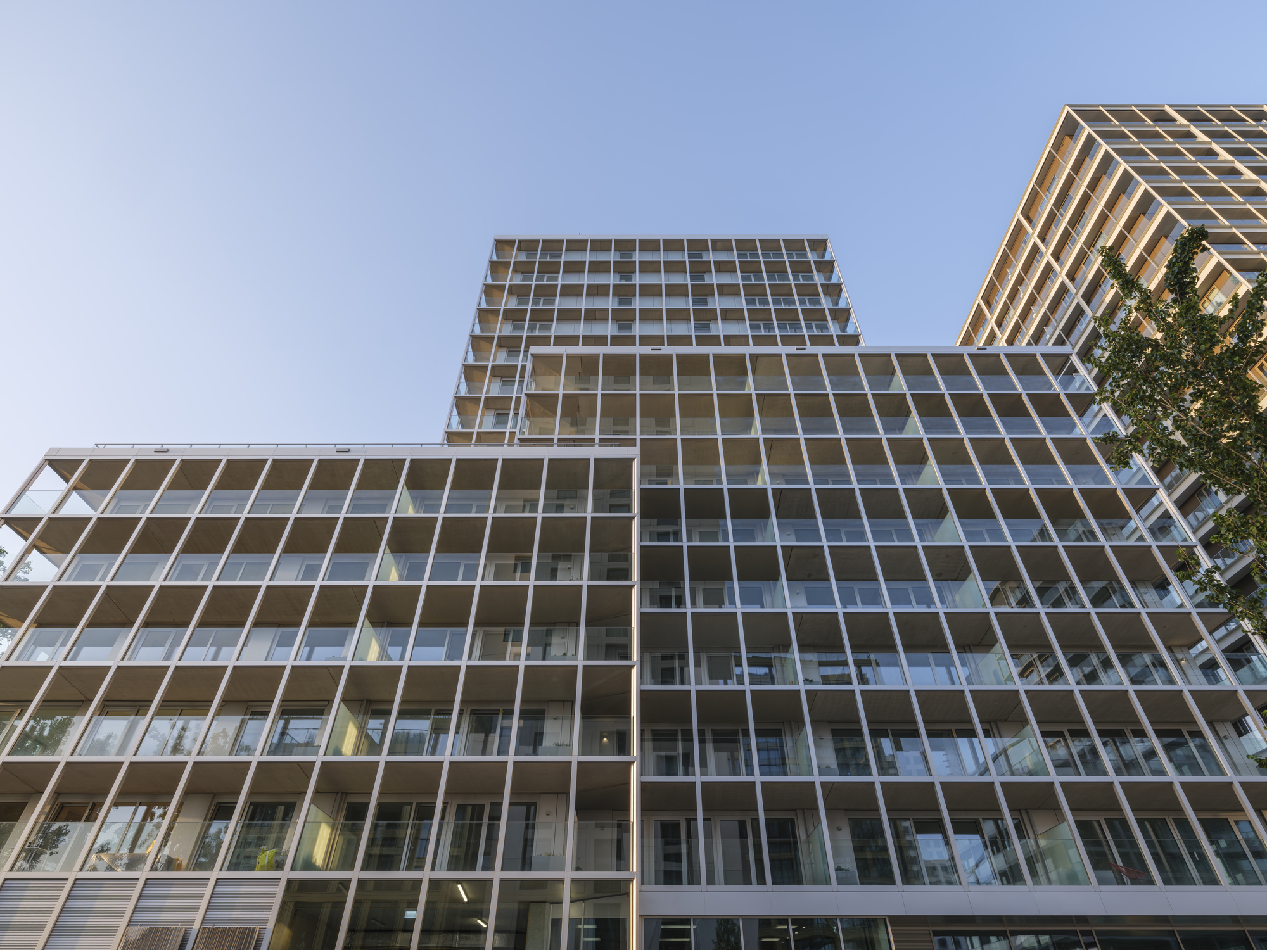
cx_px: 634
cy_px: 475
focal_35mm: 18
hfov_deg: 87.8
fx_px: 659
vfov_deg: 71.6
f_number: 11
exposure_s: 1/20
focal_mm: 22.8
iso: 160
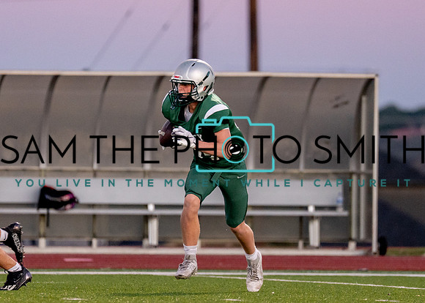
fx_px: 6101
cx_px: 197
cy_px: 154
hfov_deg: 4.0
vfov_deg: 2.8
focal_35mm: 506
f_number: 2.8
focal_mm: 200
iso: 1000
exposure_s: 1/1000
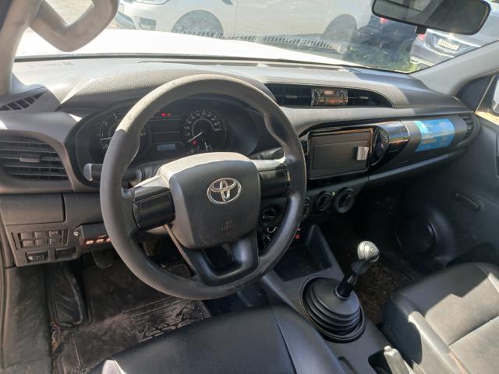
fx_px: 375
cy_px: 187
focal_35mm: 26
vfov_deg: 53.1
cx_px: 250
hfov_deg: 67.3
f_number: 1.8
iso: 50
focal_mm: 3.98
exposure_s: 1/60
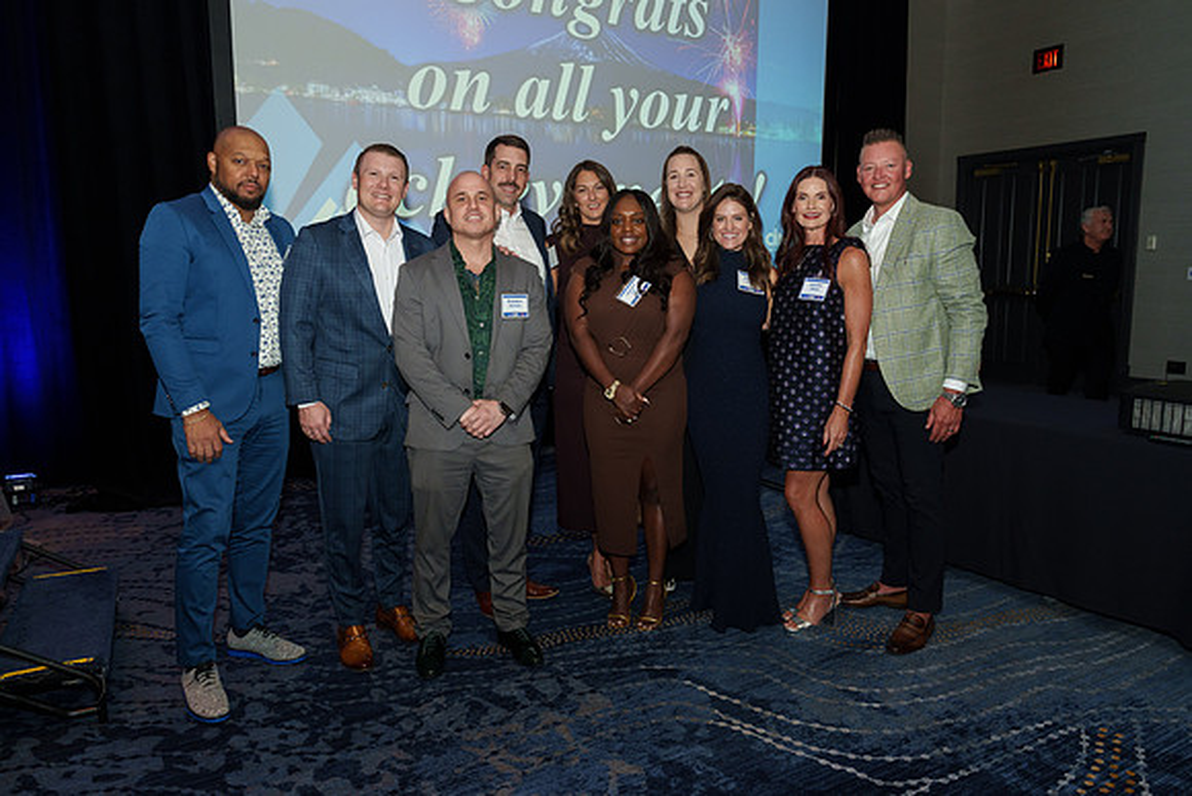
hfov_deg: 71.0
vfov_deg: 50.9
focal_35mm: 25
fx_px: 835
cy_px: 382
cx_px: 596
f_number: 5
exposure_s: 1/125
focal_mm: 24
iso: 800
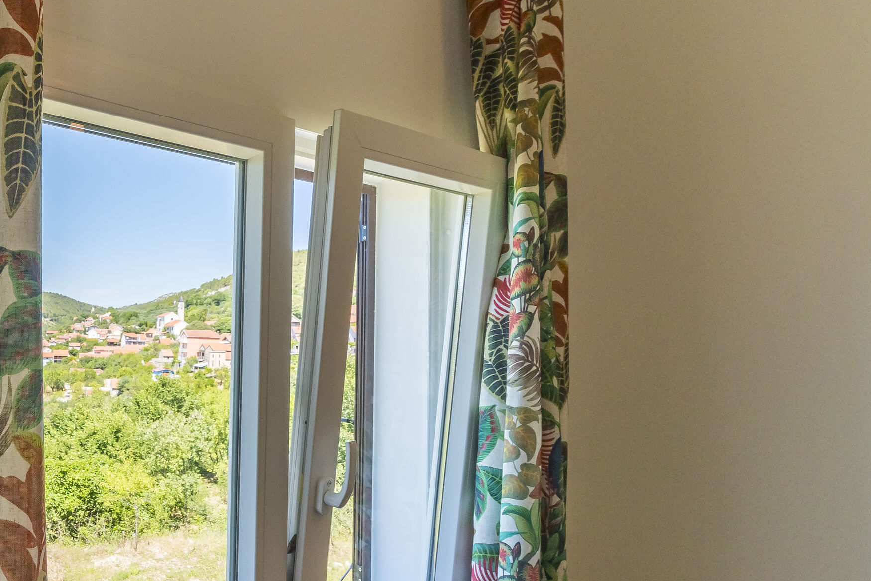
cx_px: 187
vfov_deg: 53.1
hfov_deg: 67.5
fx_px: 581
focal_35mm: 24
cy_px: 307
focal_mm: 10
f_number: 8
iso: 200
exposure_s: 1/250
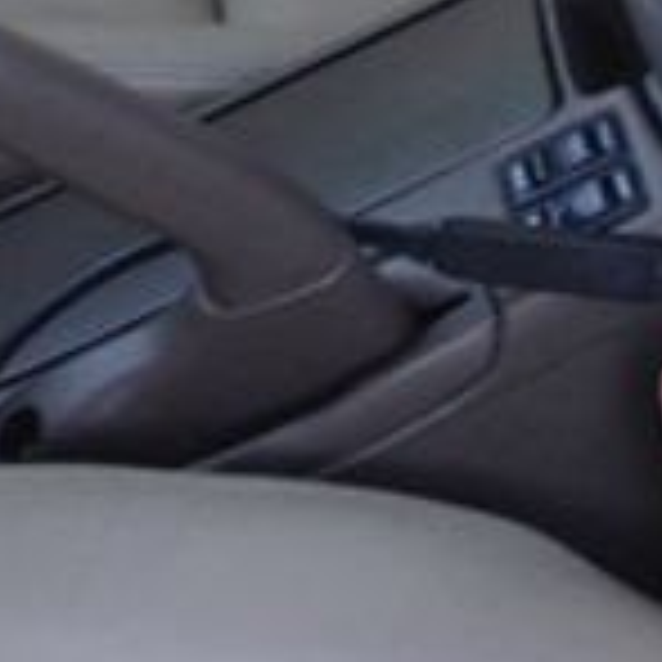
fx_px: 3440
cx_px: 680
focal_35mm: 159
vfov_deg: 10.6
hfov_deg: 10.9
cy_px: -347
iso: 64
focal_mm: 4.13
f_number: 2.4
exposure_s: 1/24
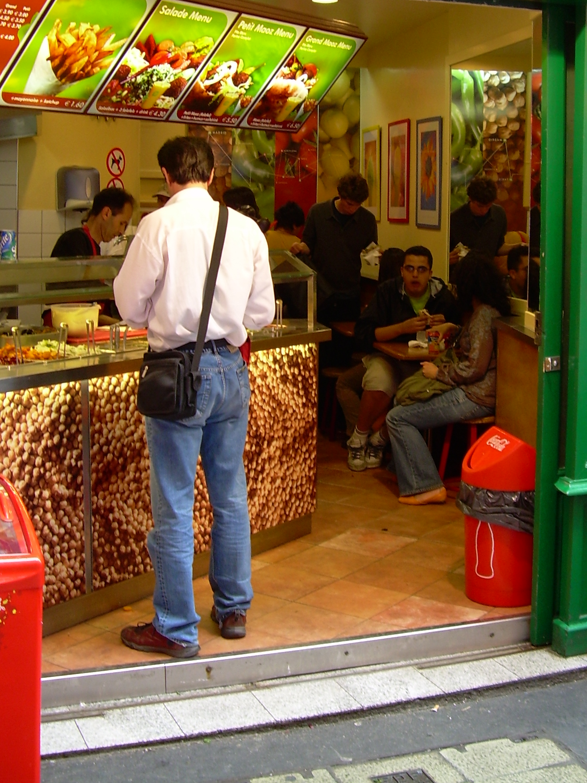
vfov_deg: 36.4
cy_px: 252
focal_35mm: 52
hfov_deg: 28.0
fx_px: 1176
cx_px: 294
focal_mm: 6.3
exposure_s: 1/27.5
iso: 50
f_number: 2.8
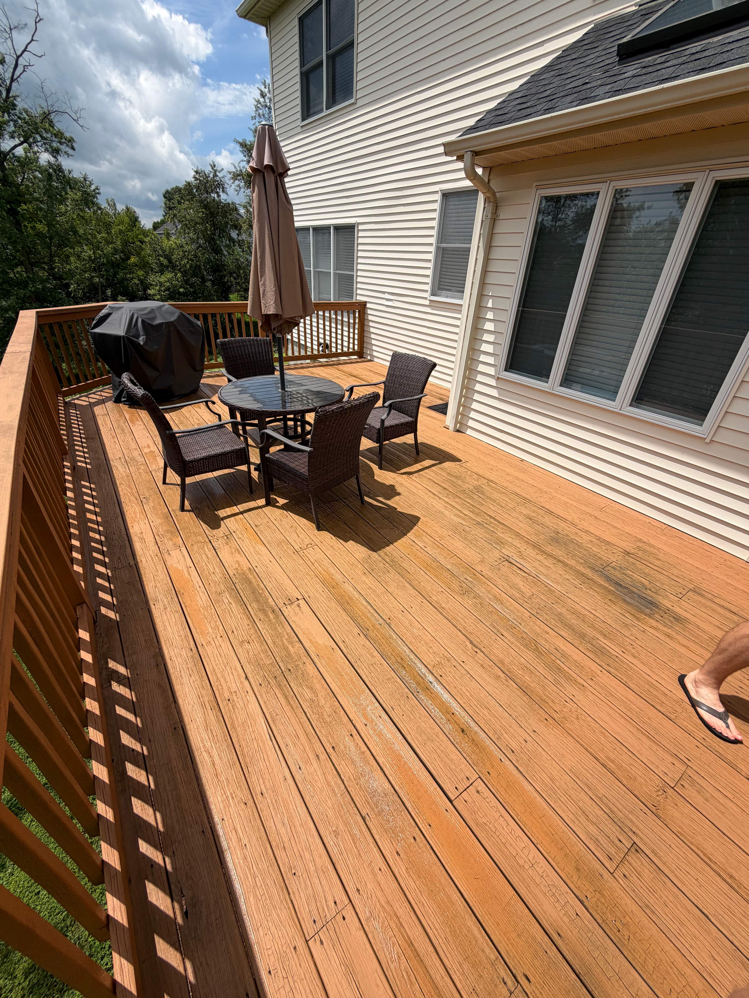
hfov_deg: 85.7
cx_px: 374
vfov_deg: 102.1
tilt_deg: -28.1
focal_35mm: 14
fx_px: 404
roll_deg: -2.9
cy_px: 499
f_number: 2.2
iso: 20
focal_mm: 2.22
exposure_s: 1/1068
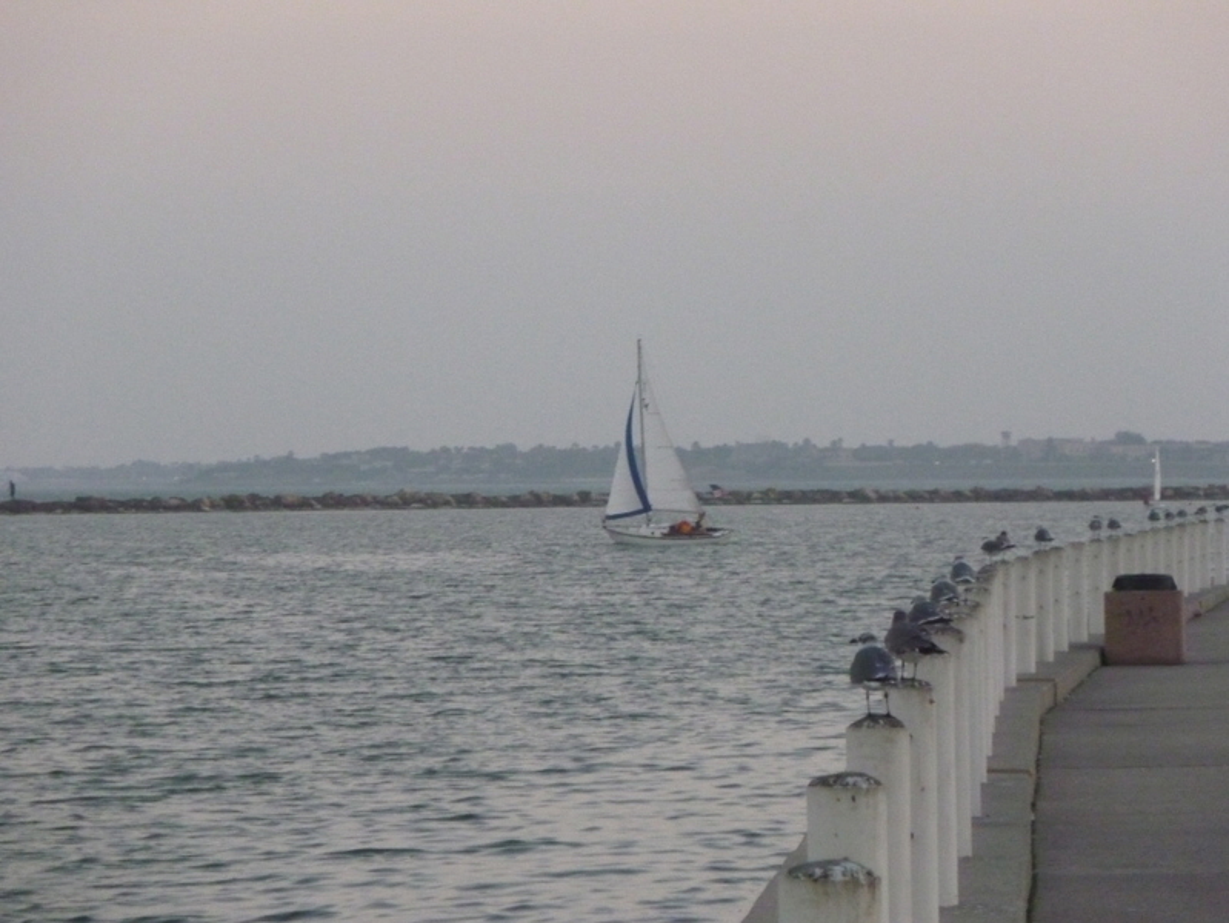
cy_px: 462
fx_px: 7353
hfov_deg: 9.6
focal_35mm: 207
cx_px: 614
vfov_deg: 7.2
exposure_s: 1/125
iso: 800
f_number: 5.9
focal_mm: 36
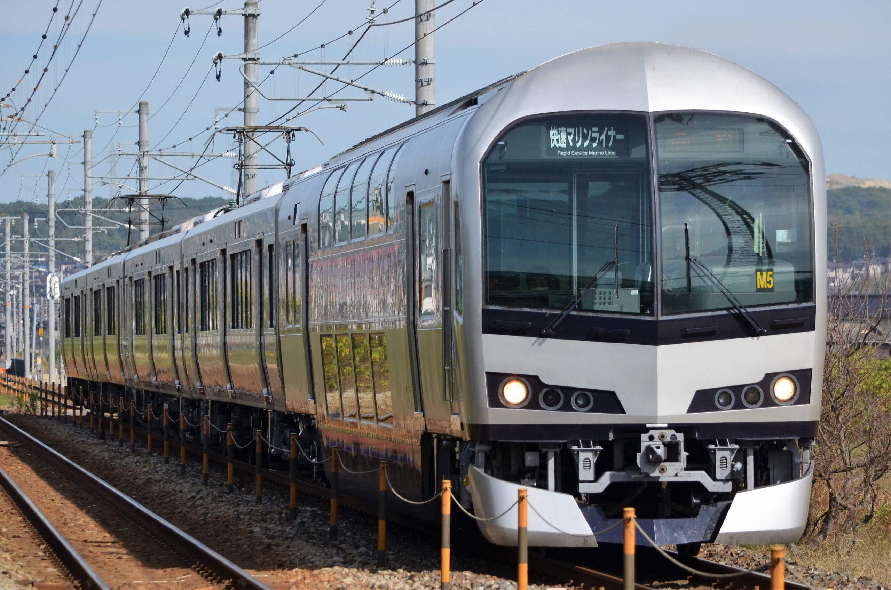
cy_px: 295
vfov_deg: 7.6
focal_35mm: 180
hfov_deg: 11.4
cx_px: 446
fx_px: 4446
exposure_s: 1/3200
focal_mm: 120
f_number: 4.8
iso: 250
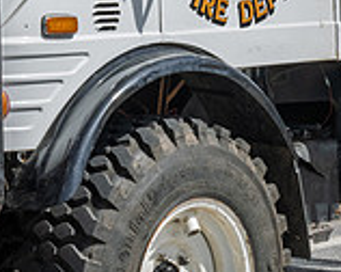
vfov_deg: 7.4
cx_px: 248
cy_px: 45
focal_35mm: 208
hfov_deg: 9.3
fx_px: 2097
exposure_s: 1/640
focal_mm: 48
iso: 1000
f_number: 14
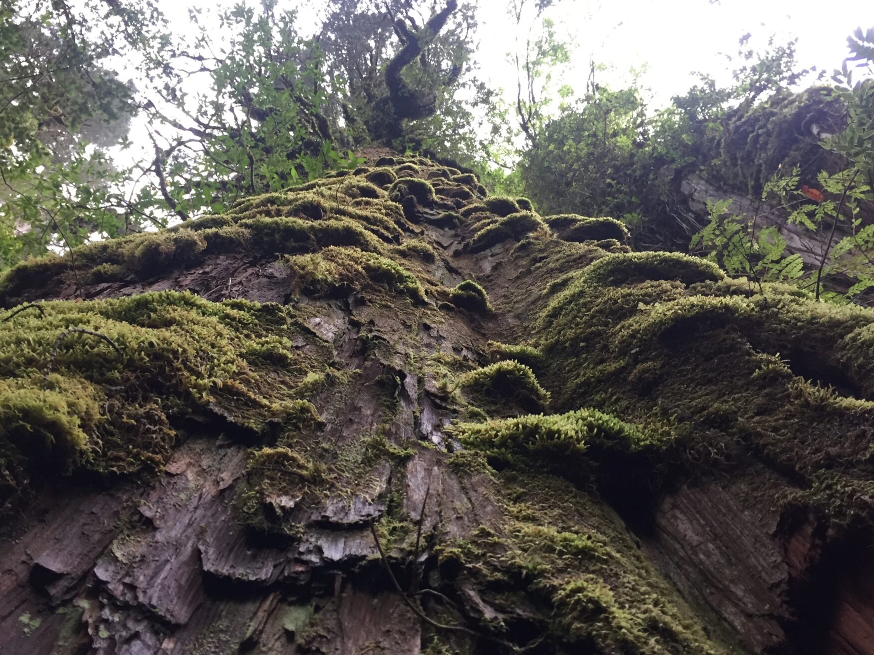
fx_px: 858
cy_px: 322
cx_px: 407
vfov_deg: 41.8
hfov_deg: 53.9
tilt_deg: +76.2
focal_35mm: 34
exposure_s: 1/33
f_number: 2.2
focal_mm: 4.15
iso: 64
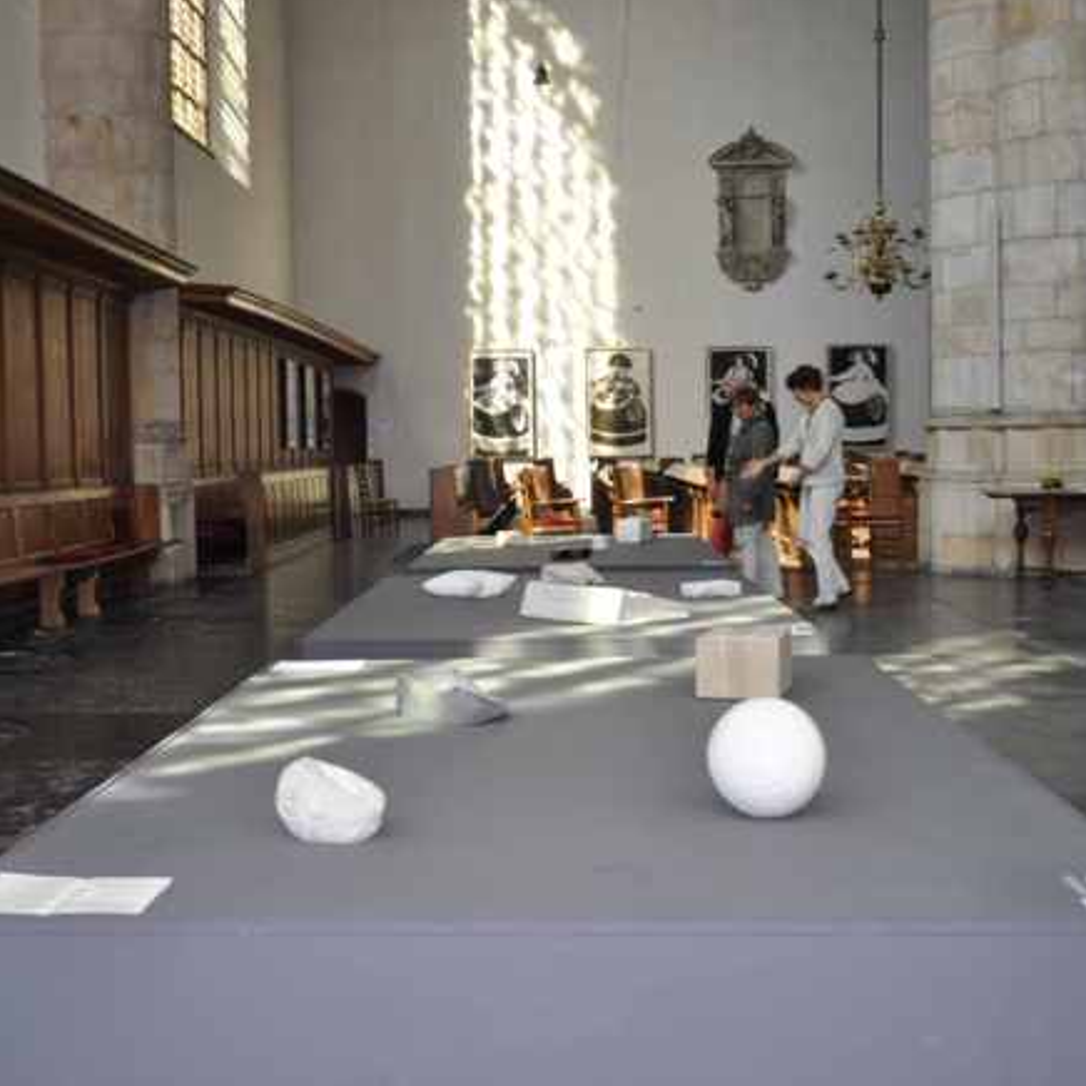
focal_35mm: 43
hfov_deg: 39.2
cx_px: 511
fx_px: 1526
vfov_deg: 39.2
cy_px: 534
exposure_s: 1/200
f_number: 4
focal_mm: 22
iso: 400
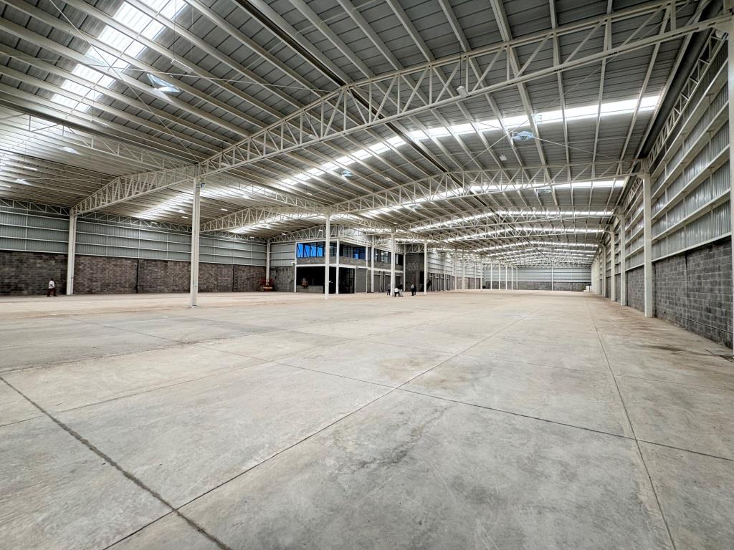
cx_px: 367
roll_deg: -0.4
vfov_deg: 85.7
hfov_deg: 102.1
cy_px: 275
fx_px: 297
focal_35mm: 14
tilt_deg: +2.3
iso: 100
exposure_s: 1/99
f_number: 2.2
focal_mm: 2.22
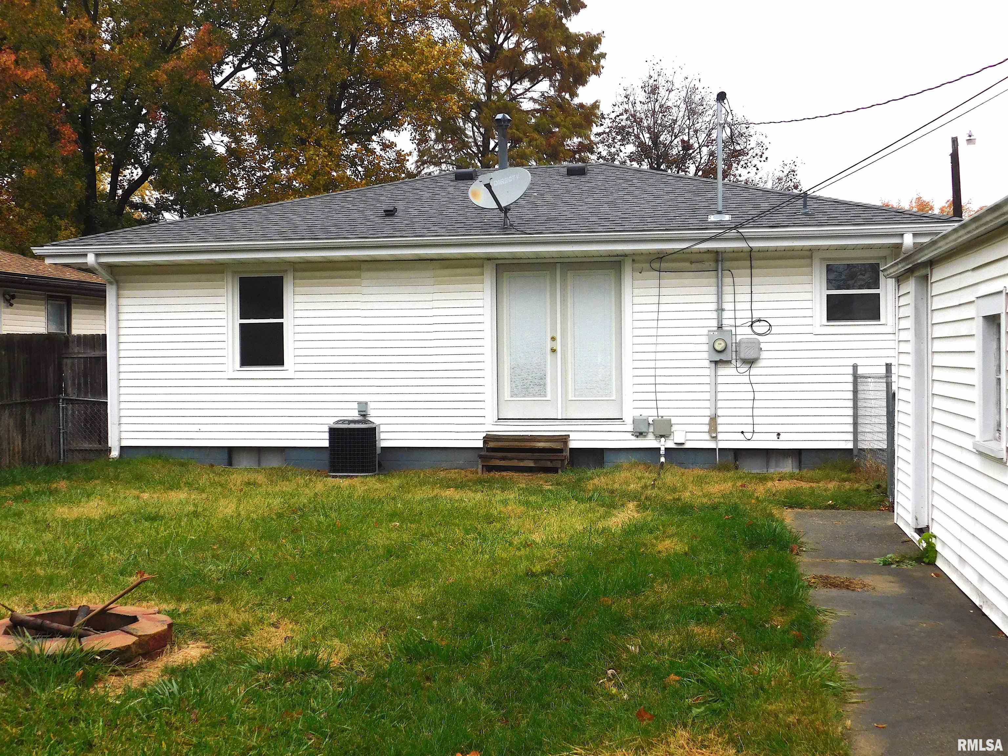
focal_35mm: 40
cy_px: 378
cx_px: 504
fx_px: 1165
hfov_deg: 46.8
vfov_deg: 36.0
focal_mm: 7.1
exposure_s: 1/160
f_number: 3.6
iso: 125
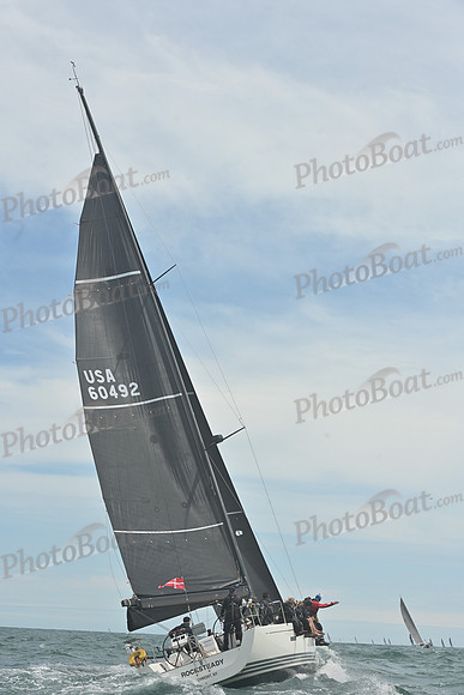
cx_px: 232
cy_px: 348
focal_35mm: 70
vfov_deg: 28.8
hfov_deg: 19.5
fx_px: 1352
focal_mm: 70
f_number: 10
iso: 320
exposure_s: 1/1250
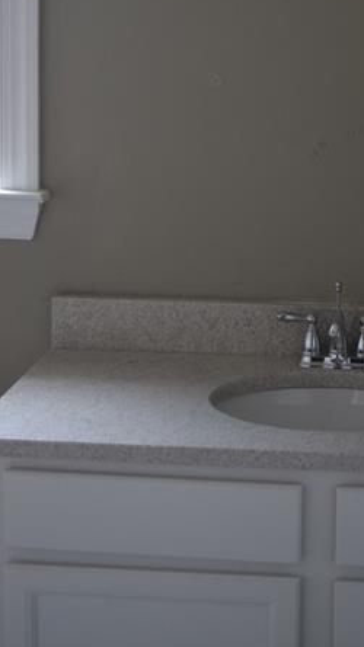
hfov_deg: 15.7
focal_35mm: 76
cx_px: 325
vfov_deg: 27.3
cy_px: 119
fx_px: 1305
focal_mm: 28
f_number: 4.2
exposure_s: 1/60
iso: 640
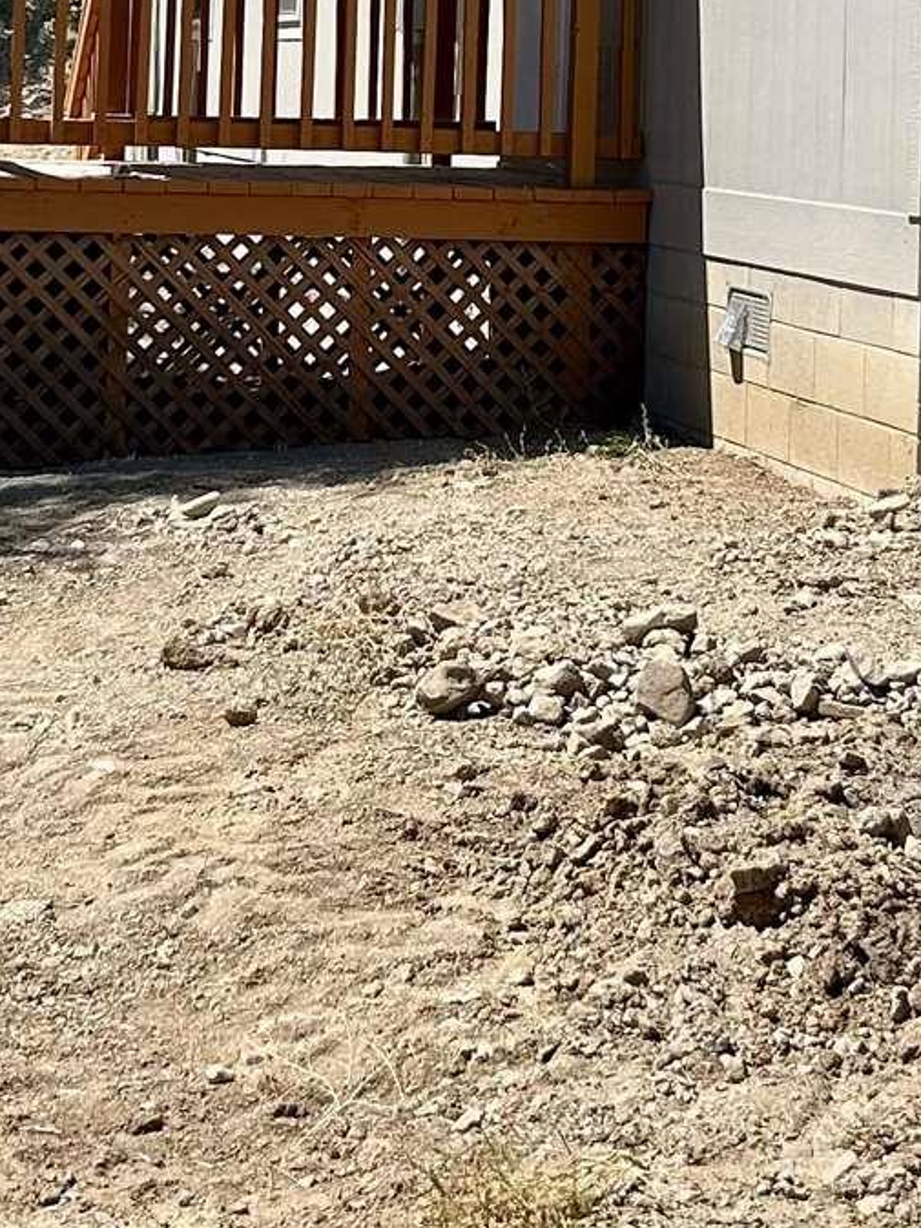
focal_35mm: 89
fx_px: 3156
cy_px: -36
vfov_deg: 21.2
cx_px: 463
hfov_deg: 16.6
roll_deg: -0.5
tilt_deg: +2.5
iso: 50
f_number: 1.5
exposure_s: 1/4444
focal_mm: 5.7
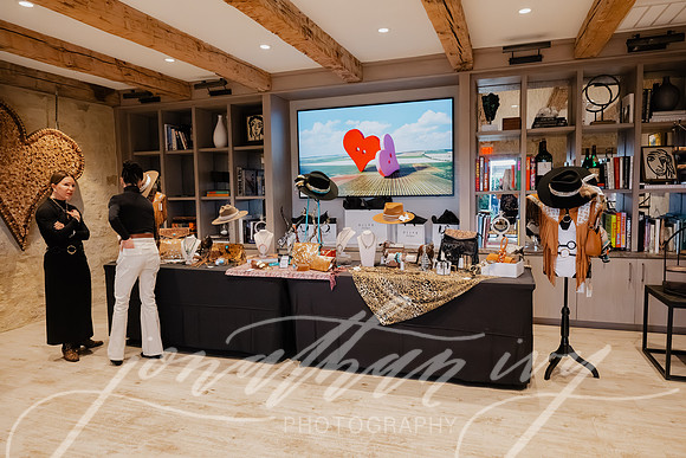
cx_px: 343
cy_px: 229
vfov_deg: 53.2
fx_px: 457
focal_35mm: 24
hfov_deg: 73.7
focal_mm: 24
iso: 10000
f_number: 5.6
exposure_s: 1/250
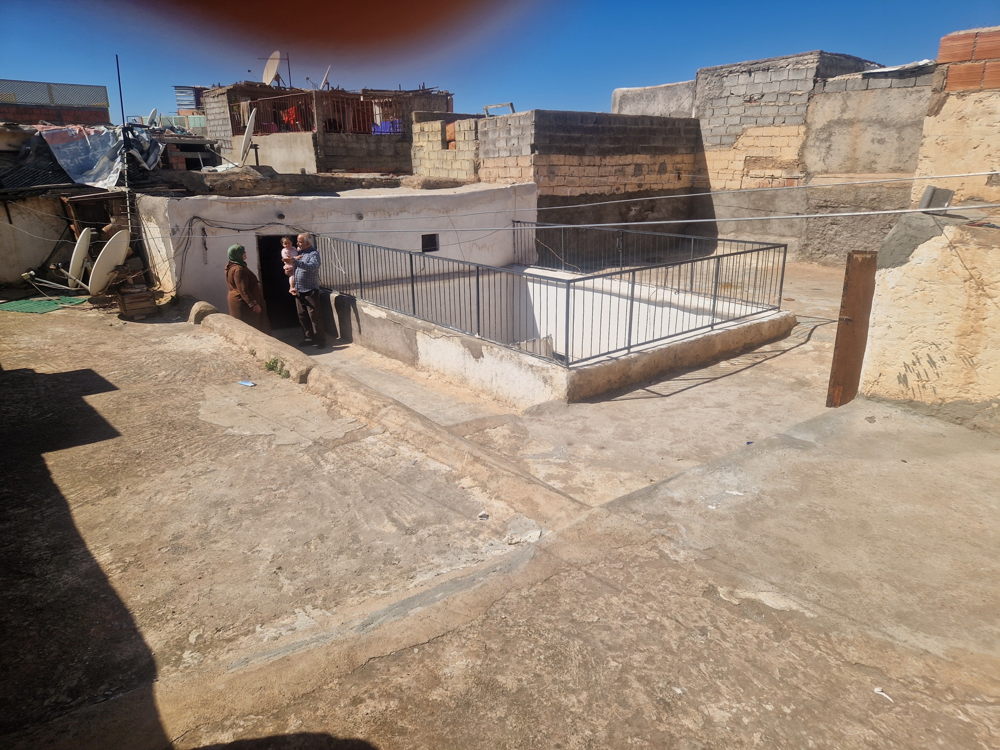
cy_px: 375
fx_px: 664
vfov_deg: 58.9
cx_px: 500
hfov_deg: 73.9
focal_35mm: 23
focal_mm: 5.4
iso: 50
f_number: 1.8
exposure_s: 1/3592
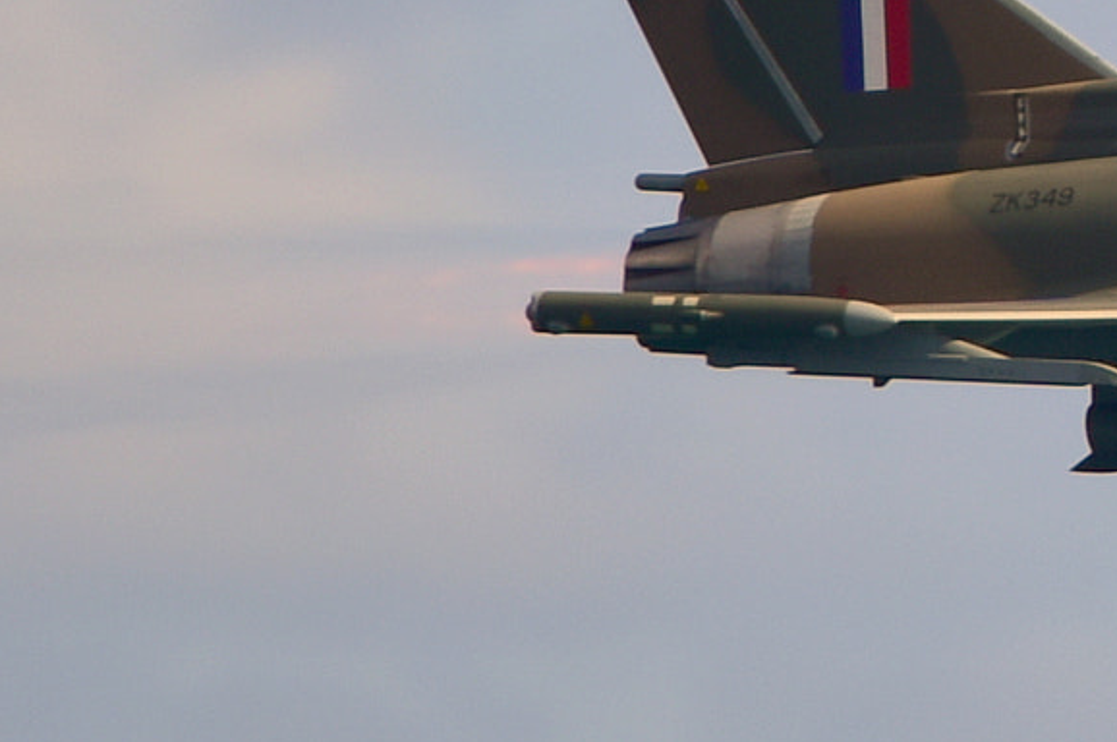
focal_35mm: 1418
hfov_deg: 1.5
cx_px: 1931
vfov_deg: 1.0
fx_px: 43947
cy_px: -125
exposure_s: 1/800
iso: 100
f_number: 6.3
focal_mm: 400
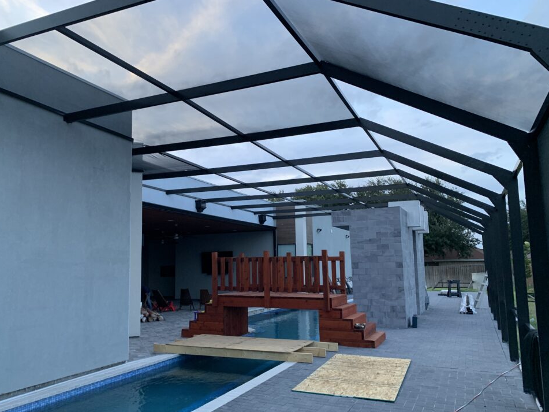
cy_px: 213
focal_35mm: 28
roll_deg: +0.5
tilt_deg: +5.5
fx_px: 444
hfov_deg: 63.4
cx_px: 260
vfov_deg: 49.7
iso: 100
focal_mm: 4.25
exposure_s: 1/81
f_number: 1.8
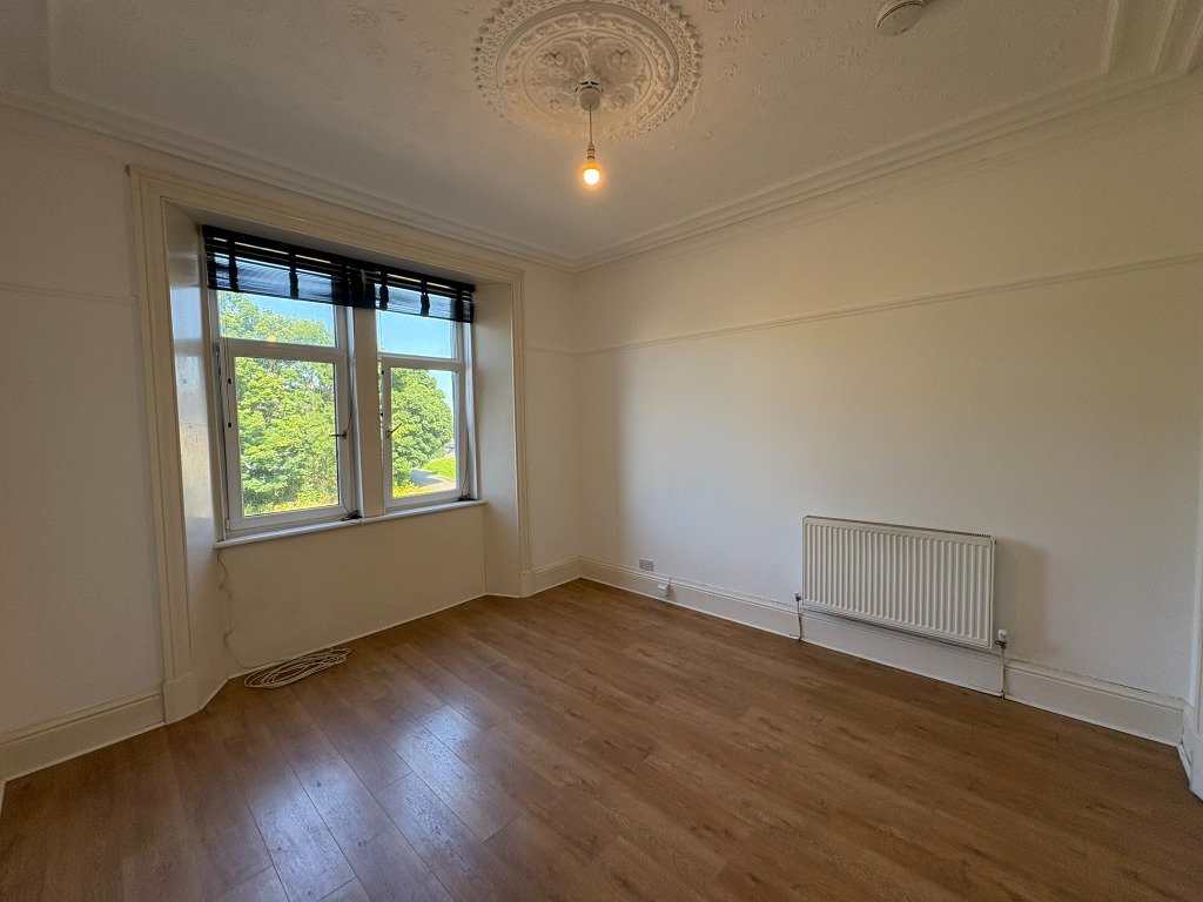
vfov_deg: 85.7
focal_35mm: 14
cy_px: 451
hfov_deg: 102.1
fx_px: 487
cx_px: 602
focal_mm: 2.22
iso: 100
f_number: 2.2
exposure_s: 1/131
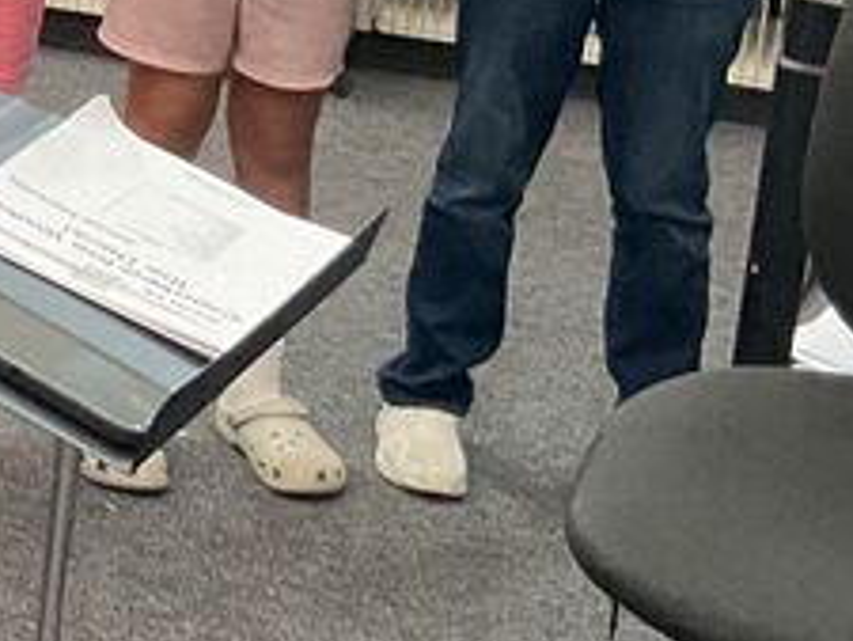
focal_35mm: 132
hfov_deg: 13.3
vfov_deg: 11.0
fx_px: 3254
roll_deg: -0.3
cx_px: -743
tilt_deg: -11.7
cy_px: -209
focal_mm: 3
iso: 250
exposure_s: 1/60
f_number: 1.8
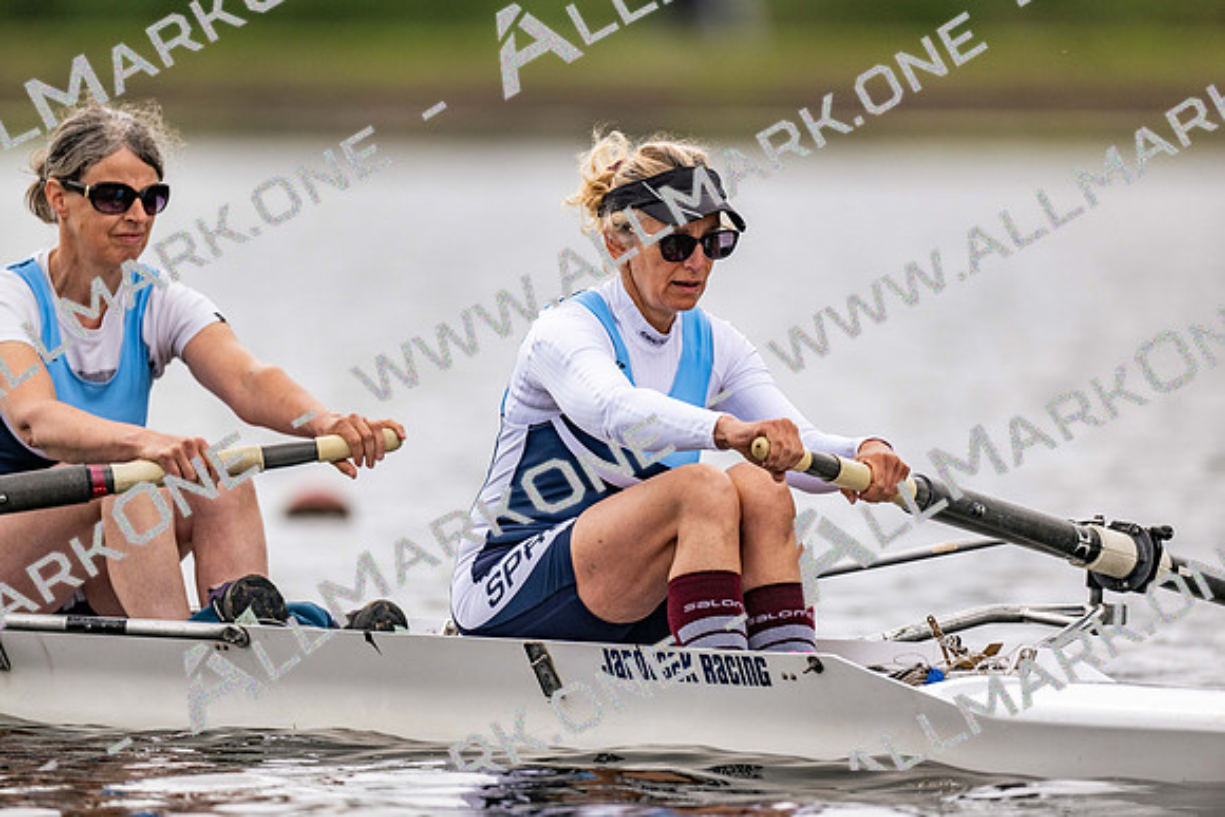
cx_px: 612
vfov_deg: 2.3
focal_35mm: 600
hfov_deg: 3.4
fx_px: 20431
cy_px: 408
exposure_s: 1/2500
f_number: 4
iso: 220
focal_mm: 600
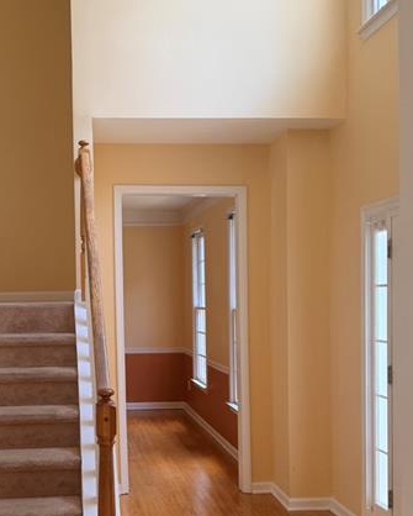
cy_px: 316
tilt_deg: -0.1
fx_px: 656
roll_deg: +1.2
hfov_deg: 34.3
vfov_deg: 42.6
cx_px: 113
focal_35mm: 43
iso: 125
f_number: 1.78
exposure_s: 1/121
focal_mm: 6.76
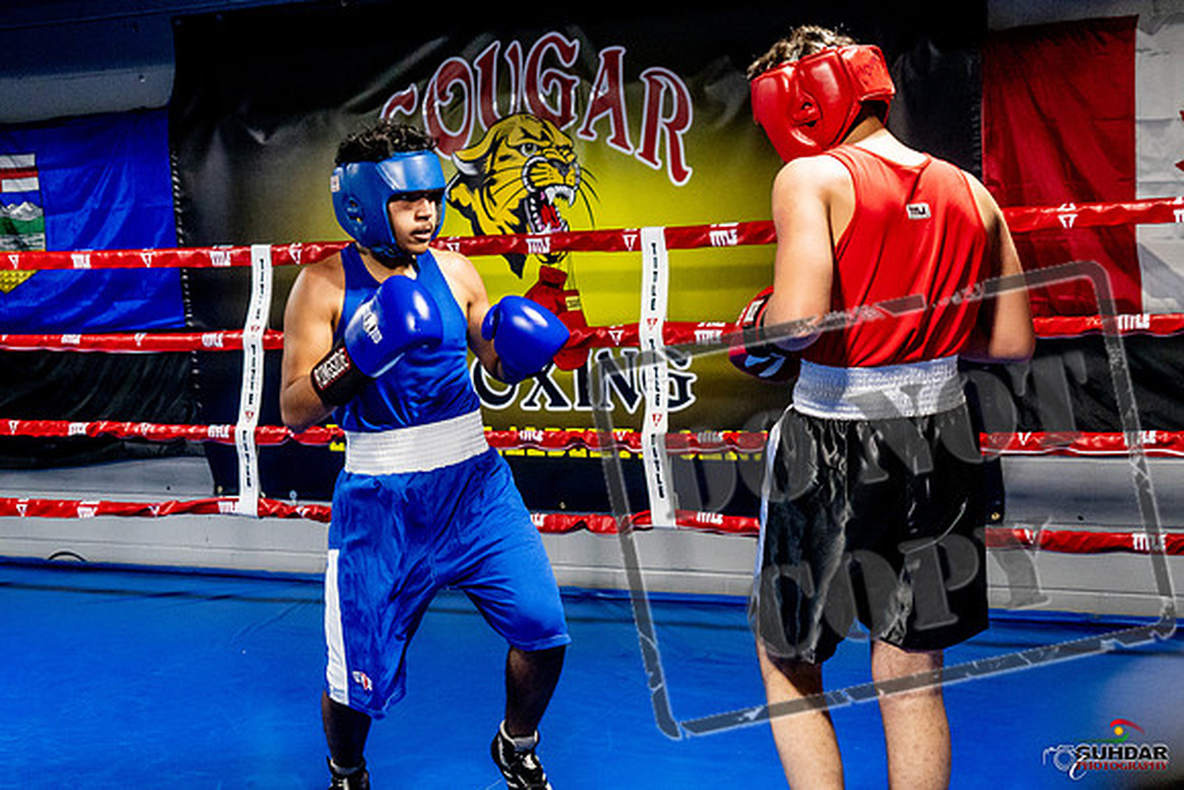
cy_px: 397
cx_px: 557
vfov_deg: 23.7
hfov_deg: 34.8
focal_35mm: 57
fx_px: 1887
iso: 5000
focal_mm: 35
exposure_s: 1/800
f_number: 2.8
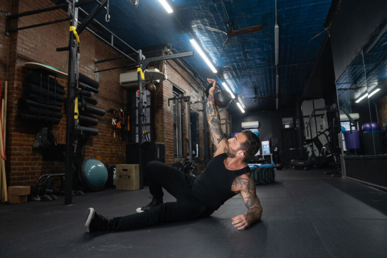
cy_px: 129
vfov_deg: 53.1
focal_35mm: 24
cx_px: 194
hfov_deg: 73.7
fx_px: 258
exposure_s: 1/125
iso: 1600
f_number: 2.8
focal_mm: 24
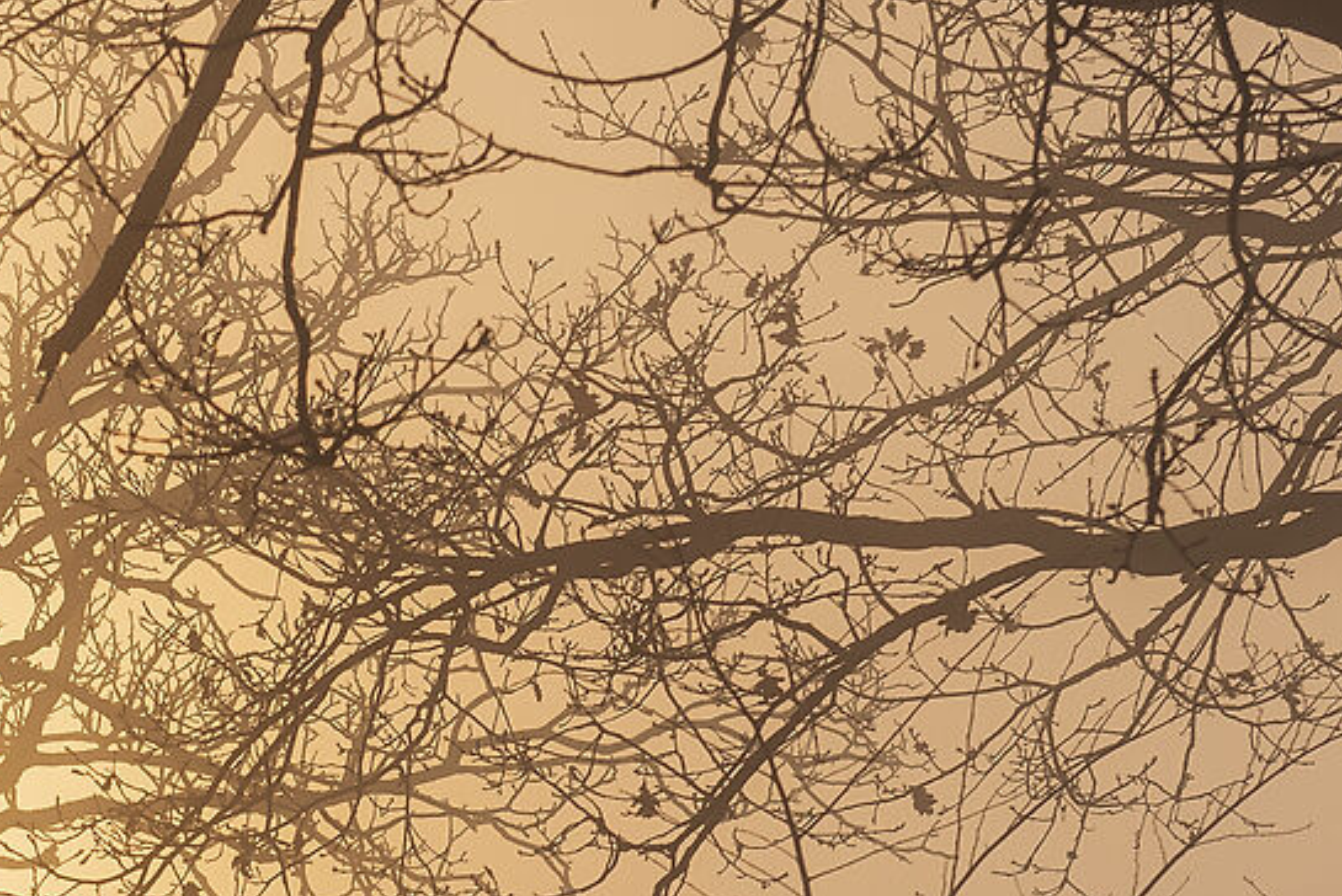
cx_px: 81
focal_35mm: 308
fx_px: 11487
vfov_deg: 4.5
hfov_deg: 6.7
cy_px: 926
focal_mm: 70
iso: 100
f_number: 6.3
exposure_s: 1/200
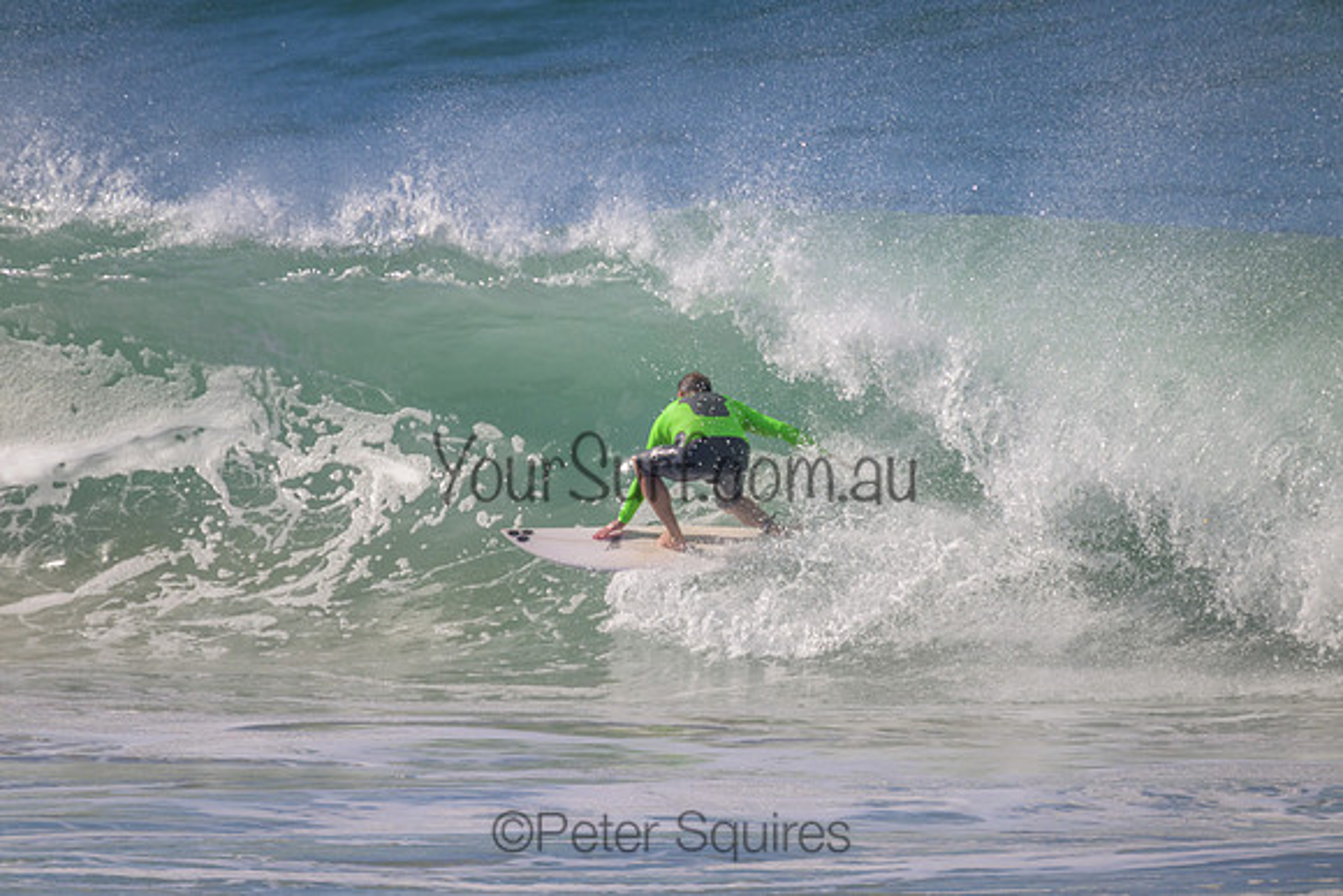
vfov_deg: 1.7
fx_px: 29850
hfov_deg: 2.6
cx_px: 672
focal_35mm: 800
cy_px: 448
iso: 800
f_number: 11
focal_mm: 800
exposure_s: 1/2000
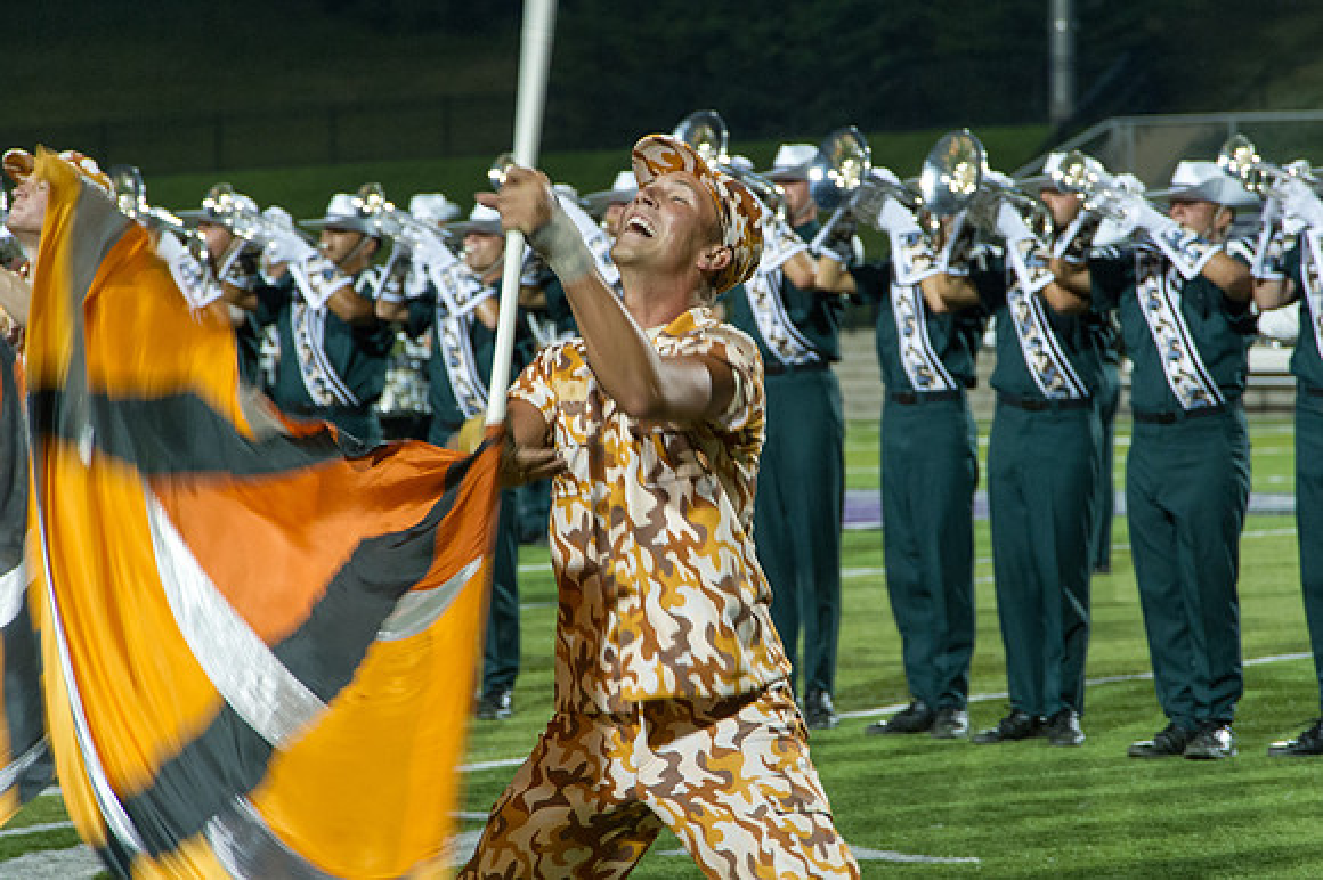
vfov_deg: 9.3
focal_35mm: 148
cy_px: 420
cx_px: 692
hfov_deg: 13.9
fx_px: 5433
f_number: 5.6
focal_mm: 120
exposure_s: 1/160
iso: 2500
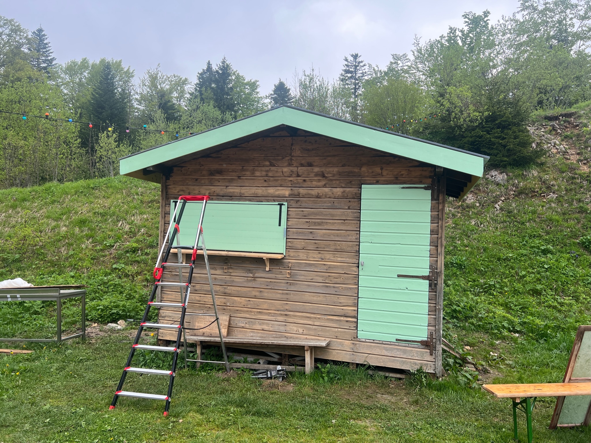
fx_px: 444
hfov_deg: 67.3
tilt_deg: +3.3
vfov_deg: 53.0
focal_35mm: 26
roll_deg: -0.1
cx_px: 296
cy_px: 222
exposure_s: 1/866
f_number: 1.5
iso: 50
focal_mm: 5.7
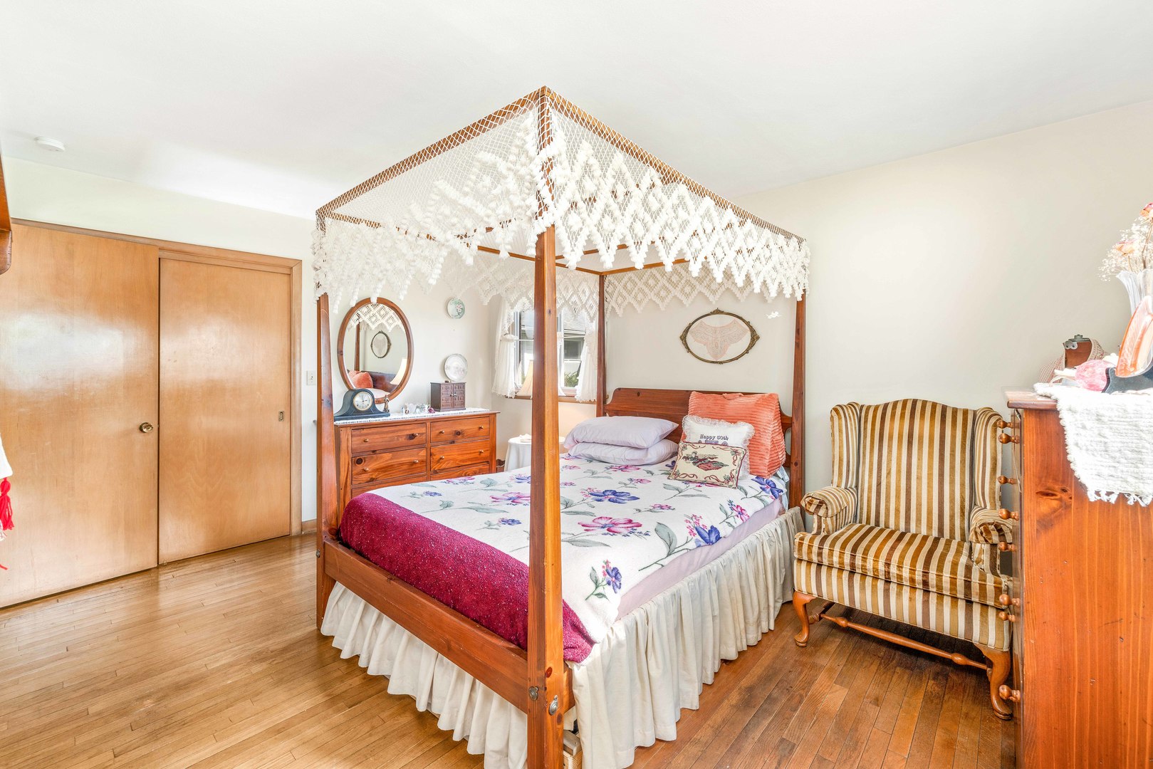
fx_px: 448
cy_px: 384
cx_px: 576
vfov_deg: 81.2
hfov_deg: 104.2
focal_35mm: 14
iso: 200
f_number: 8
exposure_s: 1/2.5
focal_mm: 14
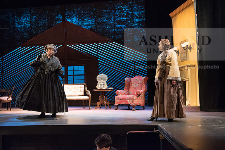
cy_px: 75
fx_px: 250
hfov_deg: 48.4
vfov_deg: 33.4
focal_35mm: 40
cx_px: 112
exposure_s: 1/160
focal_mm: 40
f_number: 3.5
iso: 3200
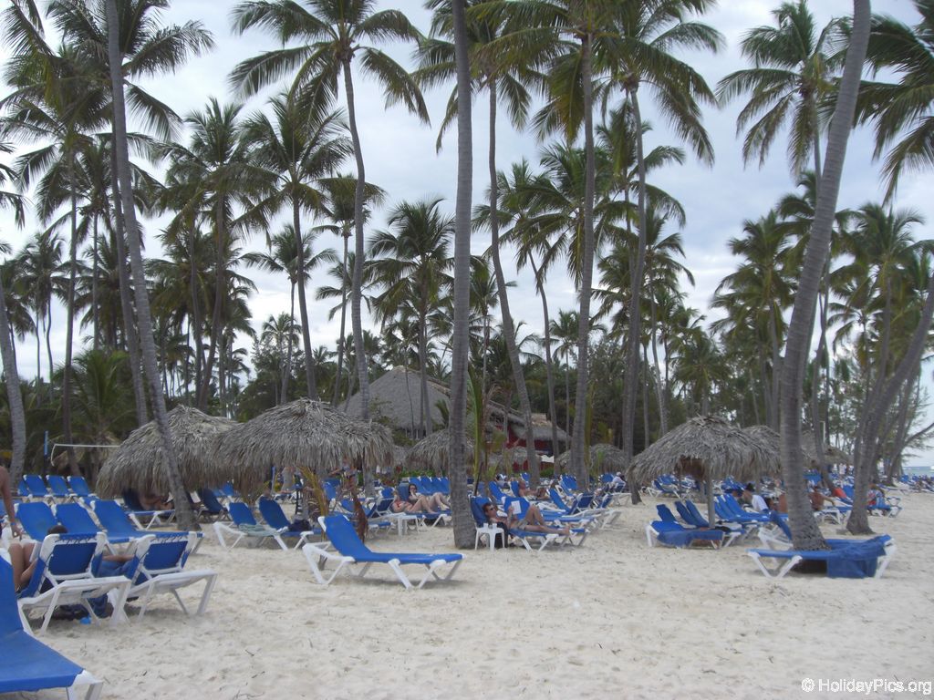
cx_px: 467
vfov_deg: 37.7
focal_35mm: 38
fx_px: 1025
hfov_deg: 49.0
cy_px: 350
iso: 64
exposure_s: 1/500
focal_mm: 6.2
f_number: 2.7
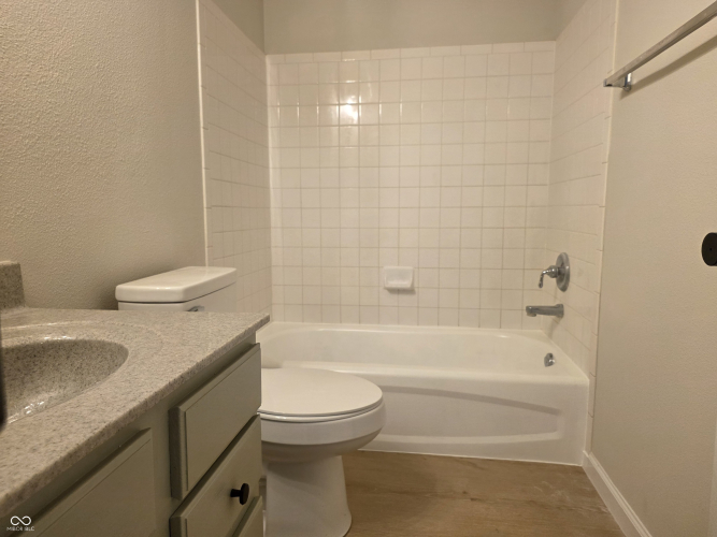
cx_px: 358
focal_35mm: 23
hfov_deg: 73.9
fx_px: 476
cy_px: 268
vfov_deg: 58.9
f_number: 1.7
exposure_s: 1/120
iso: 160
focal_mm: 6.25
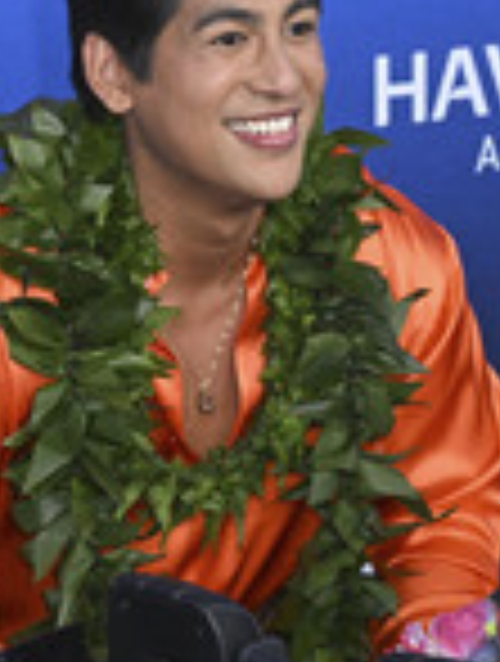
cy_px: 351
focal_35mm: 147
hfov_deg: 10.1
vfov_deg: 13.4
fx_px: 2819
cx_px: 79
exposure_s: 1/200
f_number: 6.3
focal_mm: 50
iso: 1600
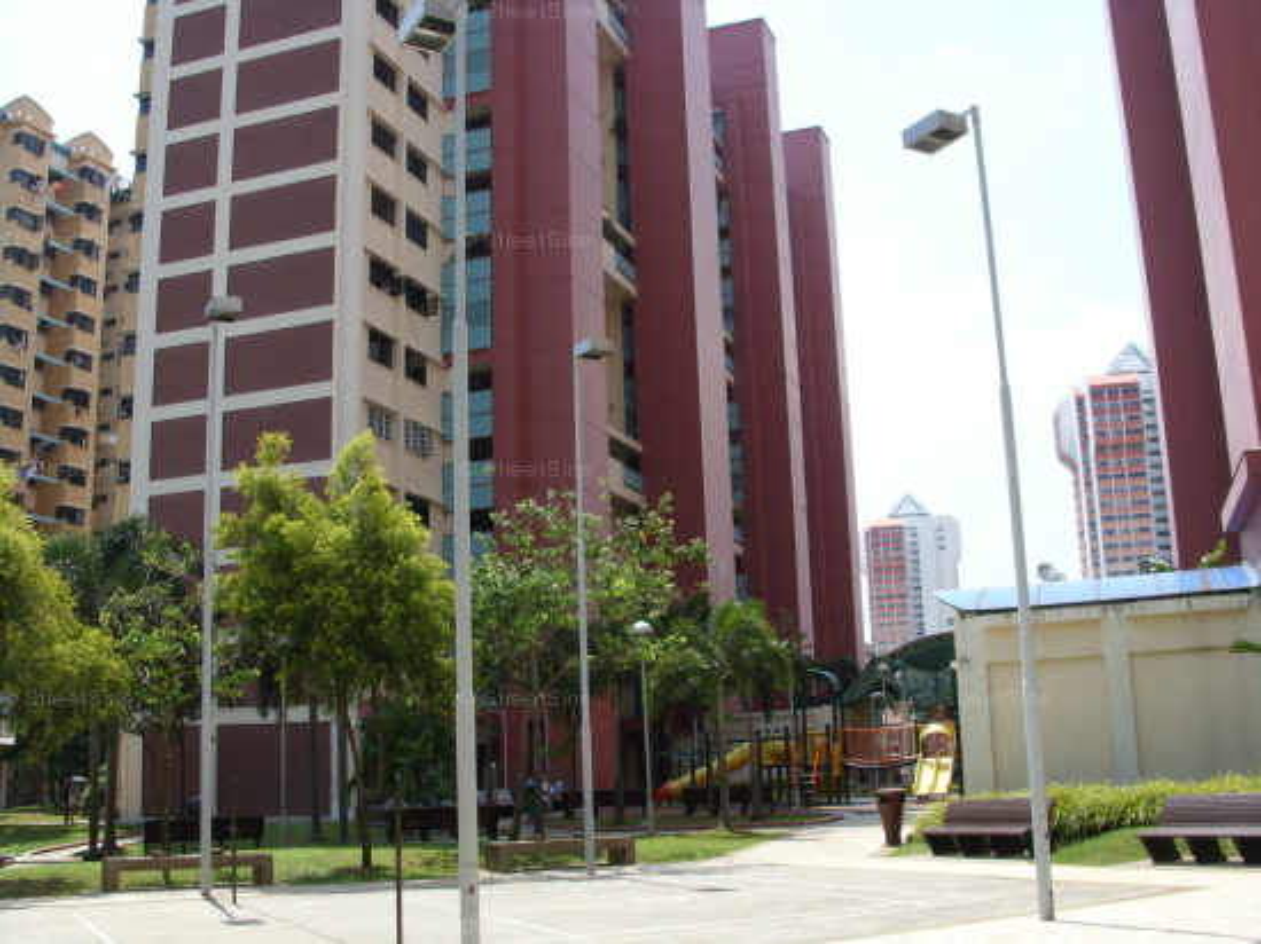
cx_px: 630
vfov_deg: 37.7
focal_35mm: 38
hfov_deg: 49.0
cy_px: 472
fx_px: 1384
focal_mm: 6.3
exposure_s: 1/323
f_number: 4.9
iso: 50
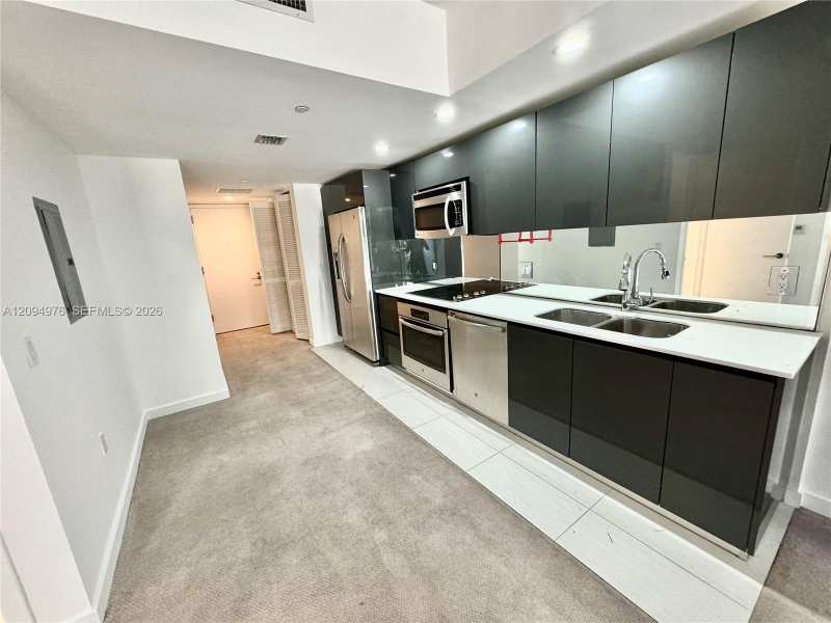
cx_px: 416
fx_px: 336
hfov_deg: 102.1
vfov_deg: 85.7
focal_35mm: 14
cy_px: 312
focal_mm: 2.22
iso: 500
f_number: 2.2
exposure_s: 1/60
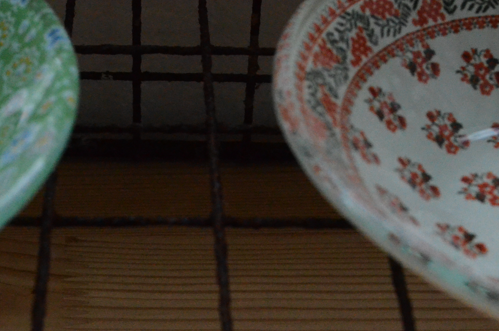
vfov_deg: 15.5
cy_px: 151
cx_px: 193
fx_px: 1217
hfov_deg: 23.1
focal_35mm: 88
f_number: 9
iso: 6400
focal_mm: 30
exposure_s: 1/320
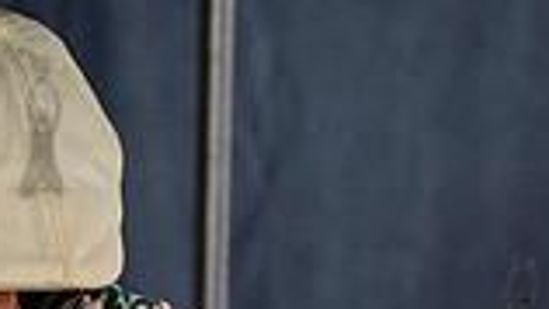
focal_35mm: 215
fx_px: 3131
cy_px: 502
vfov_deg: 5.6
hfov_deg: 9.9
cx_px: -71
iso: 500
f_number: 3.5
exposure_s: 1/160
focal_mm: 48
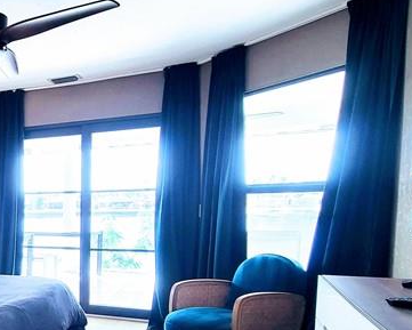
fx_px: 439
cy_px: 259
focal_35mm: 36
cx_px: -84
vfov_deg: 39.7
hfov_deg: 37.6
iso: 80
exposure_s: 1/60
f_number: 2.2
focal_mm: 2.2
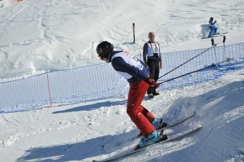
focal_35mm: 33
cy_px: 81
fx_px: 223
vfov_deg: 39.9
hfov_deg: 57.3
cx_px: 122
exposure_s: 1/320
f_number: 16
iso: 200
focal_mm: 22
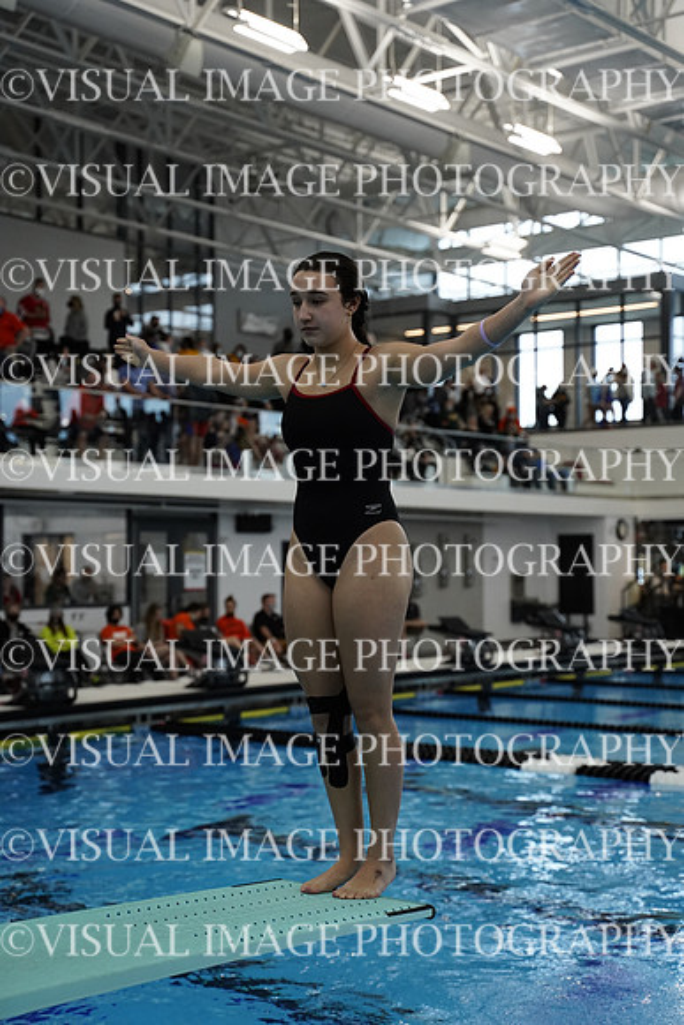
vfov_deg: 36.9
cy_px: 512
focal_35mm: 54
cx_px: 342
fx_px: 1538
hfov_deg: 25.1
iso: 3200
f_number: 3.2
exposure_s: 1/1250
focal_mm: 54
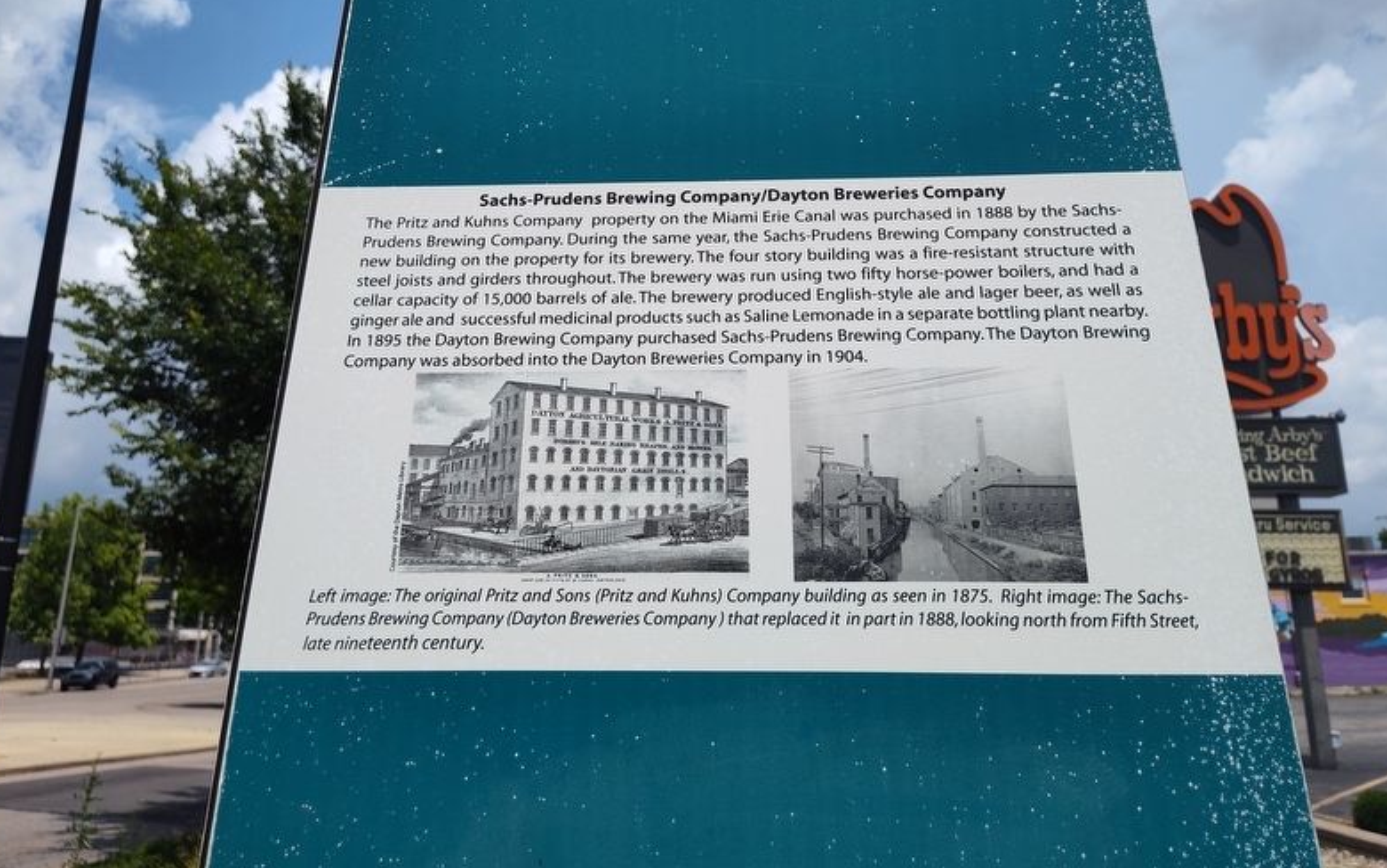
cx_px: 688
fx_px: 945
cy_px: 379
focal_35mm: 25
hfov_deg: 72.5
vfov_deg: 49.2
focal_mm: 5.56
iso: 100
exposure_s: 1/2281
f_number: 1.8
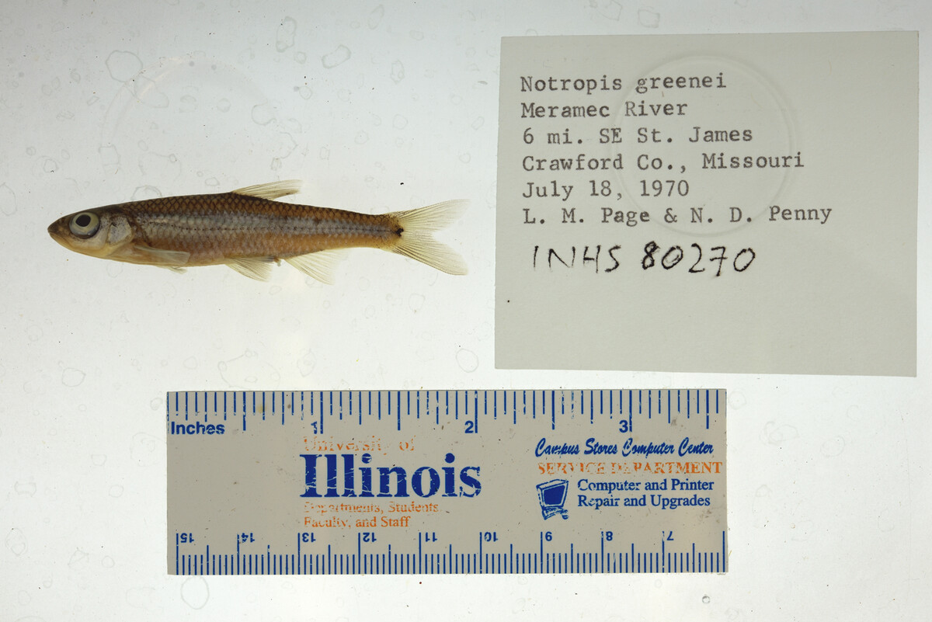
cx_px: 466
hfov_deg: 33.4
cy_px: 311
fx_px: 1554
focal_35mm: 60
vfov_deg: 22.6
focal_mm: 60
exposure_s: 1/200
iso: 100
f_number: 10
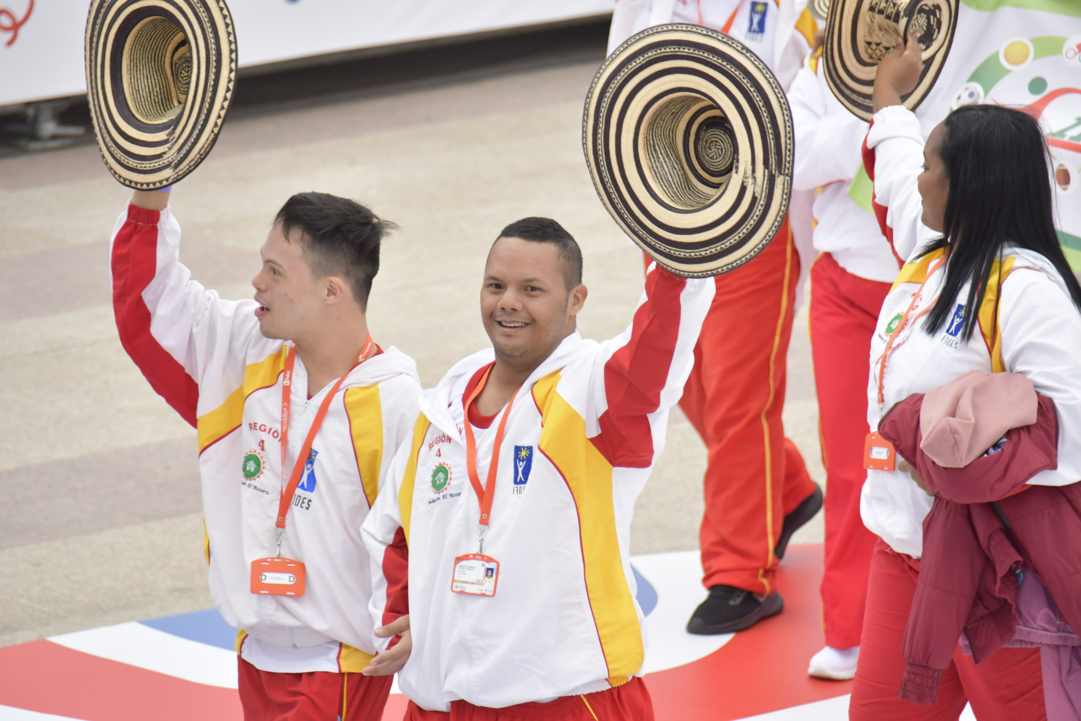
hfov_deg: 5.1
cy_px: 360
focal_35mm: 405
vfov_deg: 3.4
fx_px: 12160
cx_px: 540
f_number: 5.6
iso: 1250
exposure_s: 1/500
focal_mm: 270
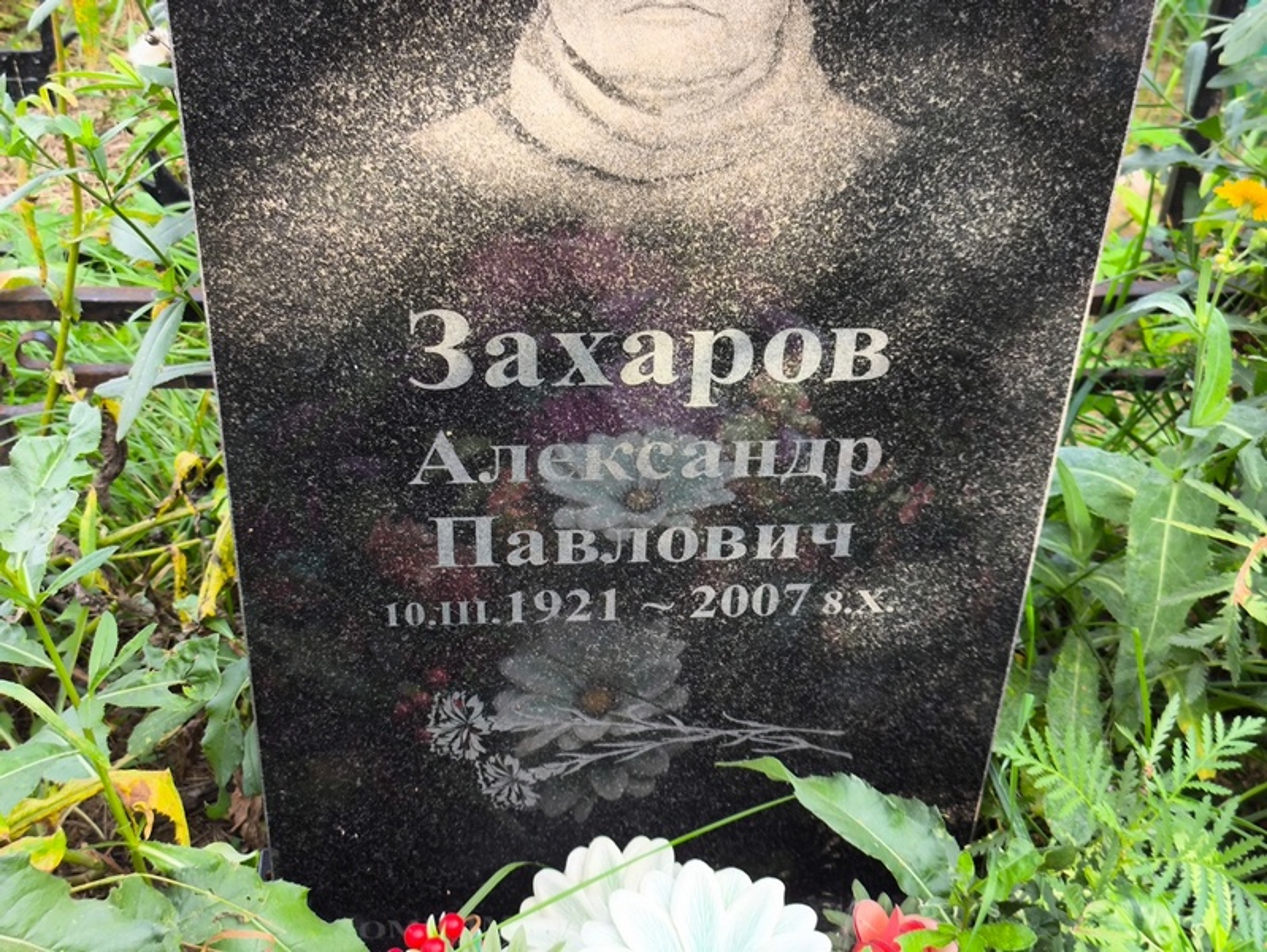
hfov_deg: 38.2
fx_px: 1831
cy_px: 476
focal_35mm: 50
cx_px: 634
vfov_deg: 29.1
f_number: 1.7
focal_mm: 4.71
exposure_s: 1/129
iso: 50
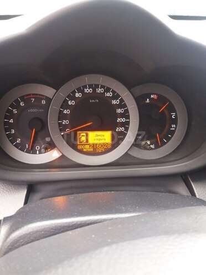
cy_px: 138
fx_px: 222
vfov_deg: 63.4
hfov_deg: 49.7
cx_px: 103
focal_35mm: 28
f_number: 1.9
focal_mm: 3.7
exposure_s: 1/20
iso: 160
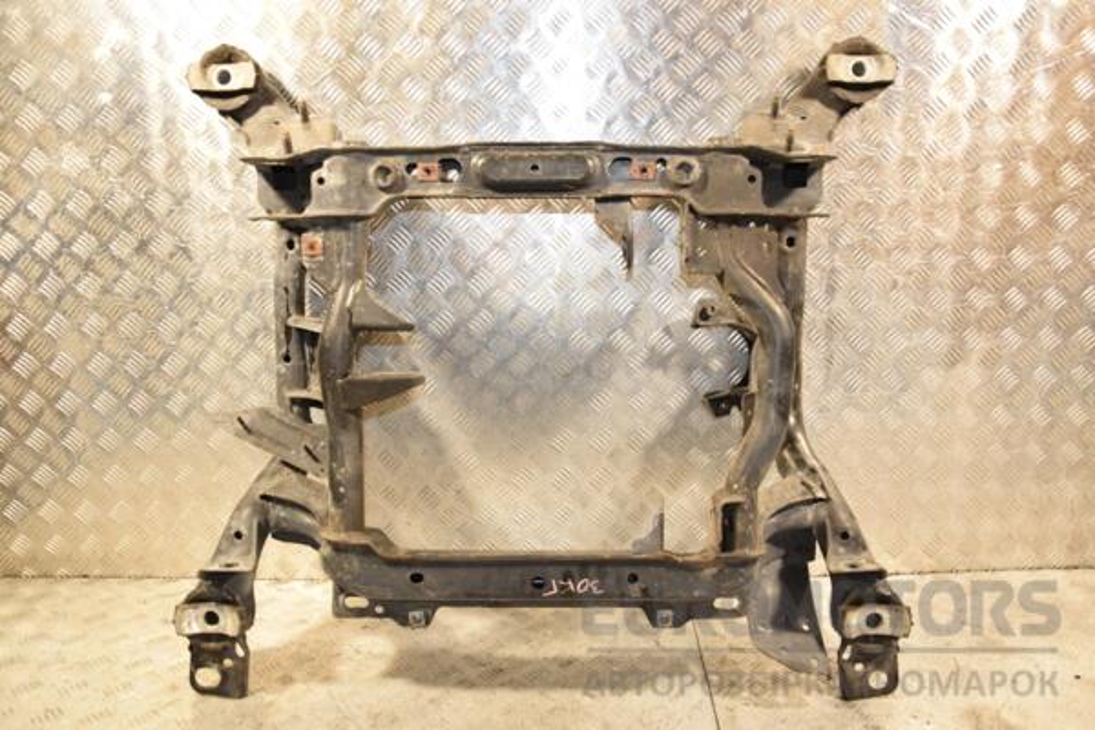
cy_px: 365
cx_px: 548
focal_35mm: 32
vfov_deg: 41.7
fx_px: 958
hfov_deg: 59.5
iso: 800
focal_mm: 21
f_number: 5
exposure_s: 1/160
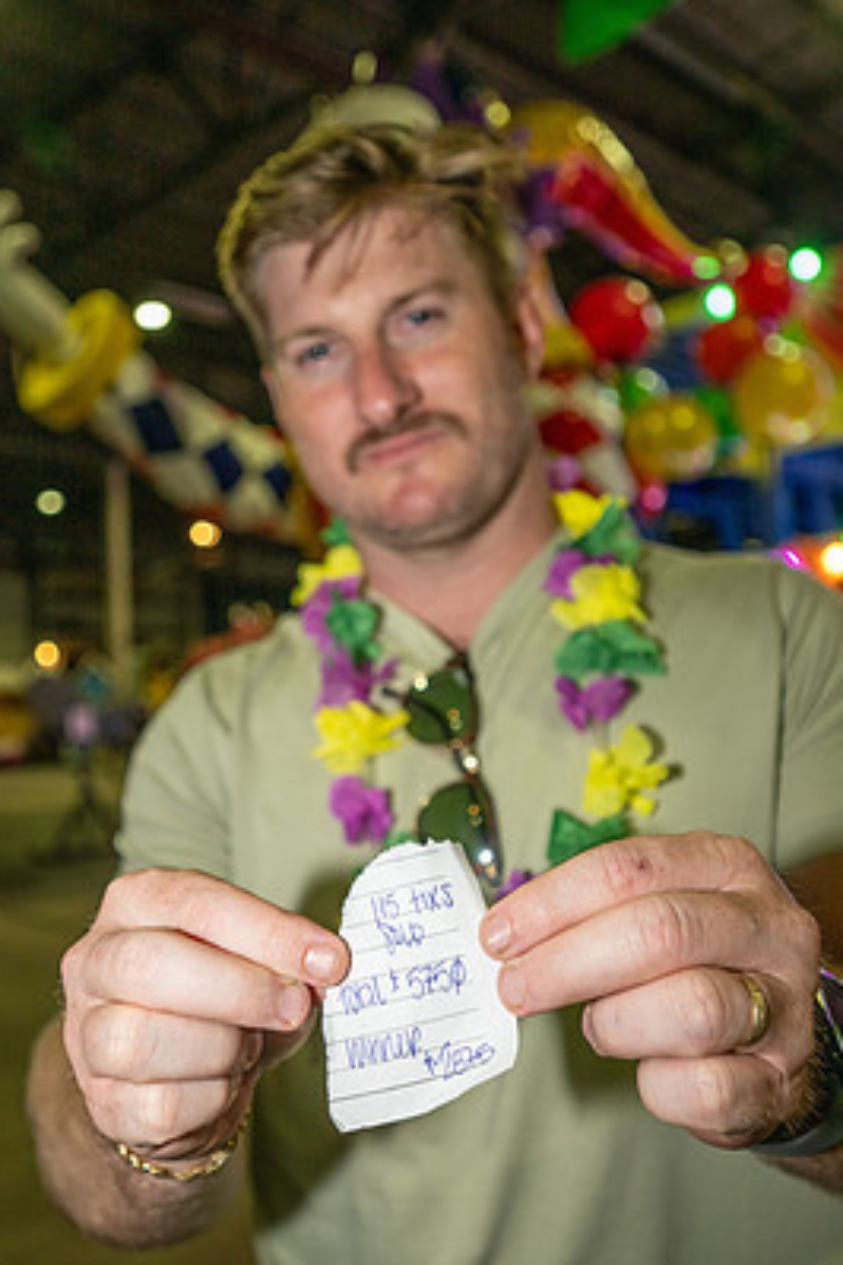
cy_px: 707
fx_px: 1089
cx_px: 406
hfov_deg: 42.3
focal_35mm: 31
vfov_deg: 60.1
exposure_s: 1/125
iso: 450
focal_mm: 27.5
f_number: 4
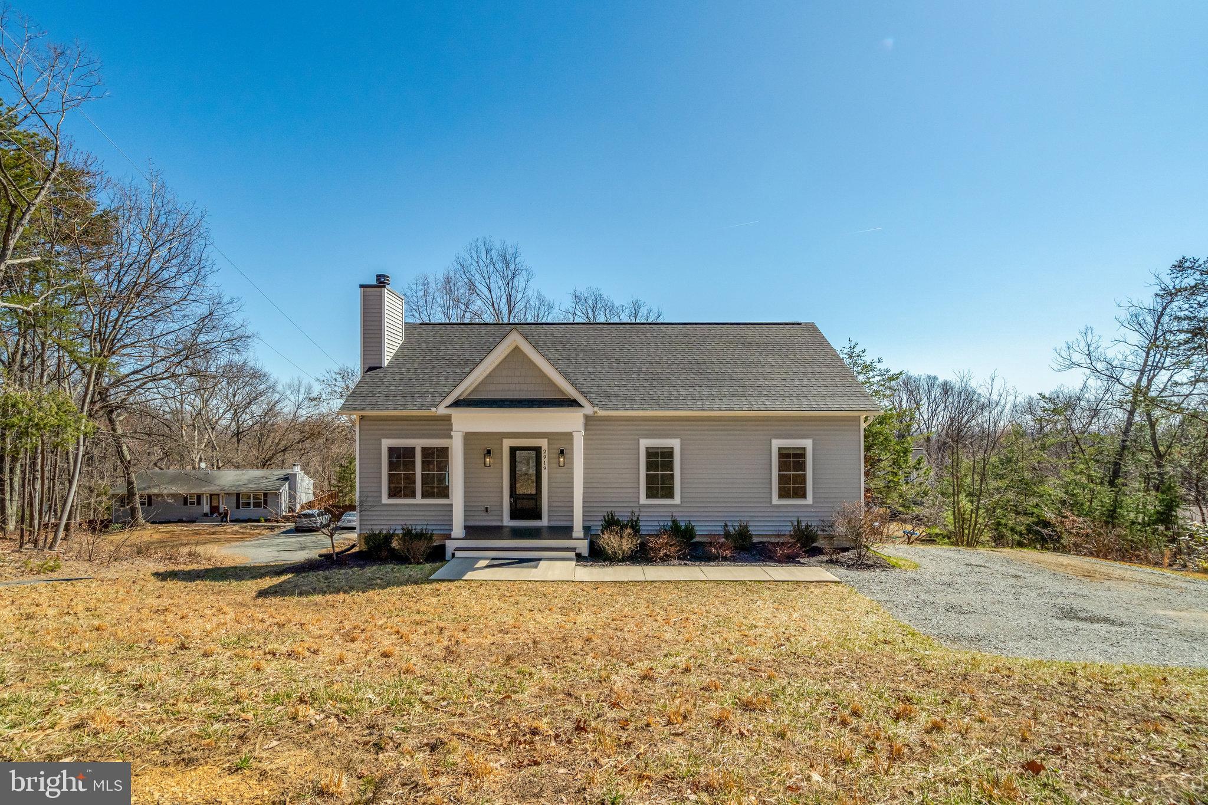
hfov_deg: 96.7
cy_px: 402
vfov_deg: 73.7
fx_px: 537
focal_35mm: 16
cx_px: 604
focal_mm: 16
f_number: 8
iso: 1250
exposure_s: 1/1600
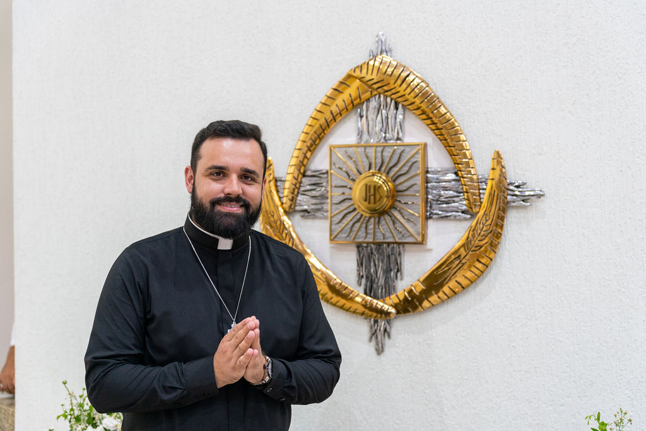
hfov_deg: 42.7
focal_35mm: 46
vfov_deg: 29.2
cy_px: 216
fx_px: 826
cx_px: 329
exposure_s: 1/125
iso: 1600
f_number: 2.8
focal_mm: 44.6
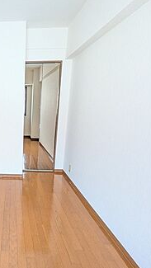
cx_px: 2
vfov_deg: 83.8
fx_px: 149
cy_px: 135
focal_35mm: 21
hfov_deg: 45.8
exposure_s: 1/60
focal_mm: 1.83
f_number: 2.2
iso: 565
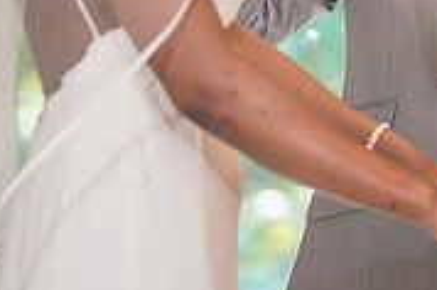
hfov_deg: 4.1
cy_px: -129
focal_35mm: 498
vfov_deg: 2.7
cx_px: 413
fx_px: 6034
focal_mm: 137
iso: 800
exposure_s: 1/100
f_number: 2.8
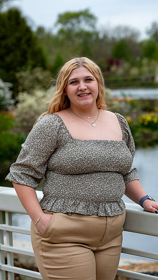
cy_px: 140
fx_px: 877
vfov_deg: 18.1
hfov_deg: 10.3
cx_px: 90
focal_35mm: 118
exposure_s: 1/500
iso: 250
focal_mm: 74.4
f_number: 4
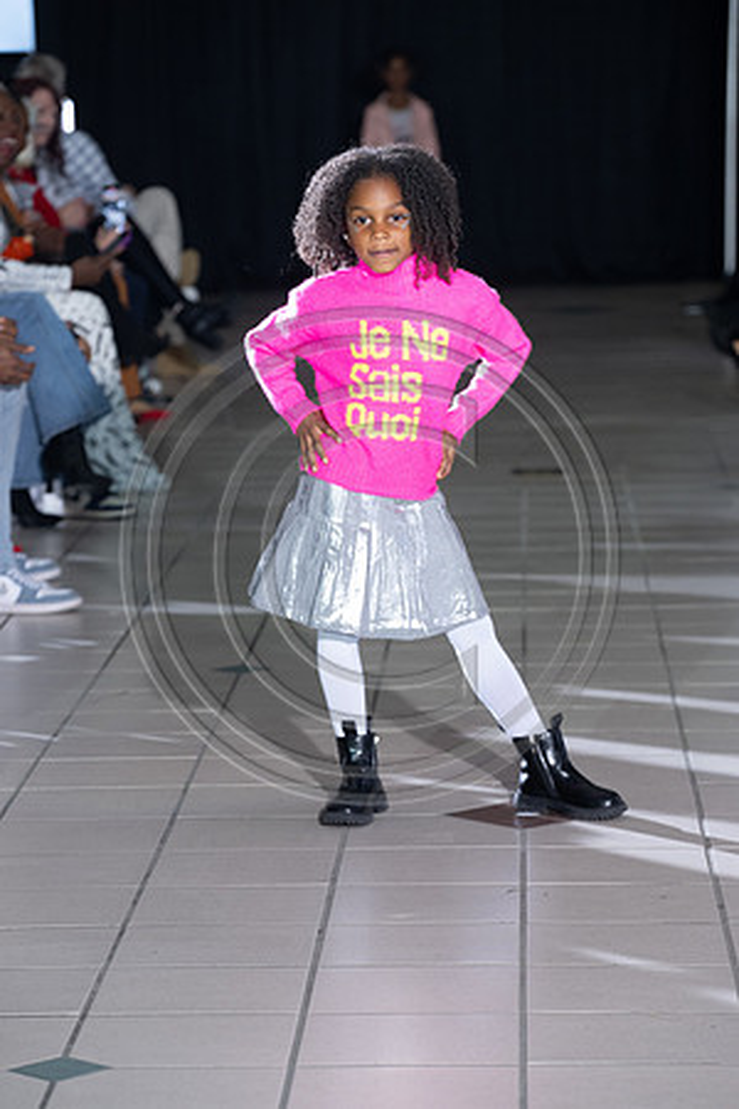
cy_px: 554
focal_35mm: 135
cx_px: 370
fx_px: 4157
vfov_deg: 15.2
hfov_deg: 10.2
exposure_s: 1/160
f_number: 5
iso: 1250
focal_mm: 135
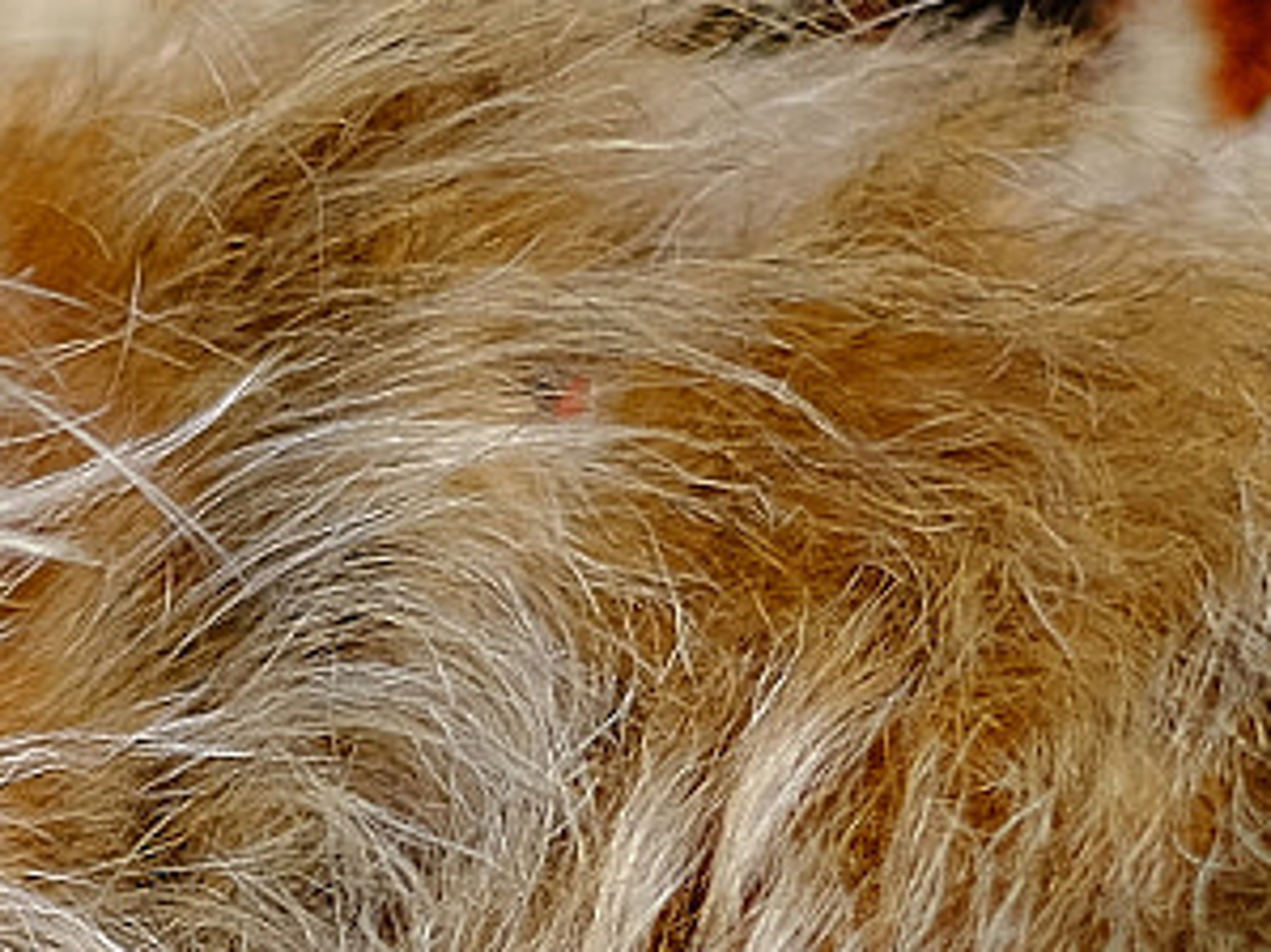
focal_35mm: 273
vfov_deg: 5.4
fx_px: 10020
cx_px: -514
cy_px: 1198
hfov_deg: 7.2
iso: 500
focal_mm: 35
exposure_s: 1/60
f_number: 1.4
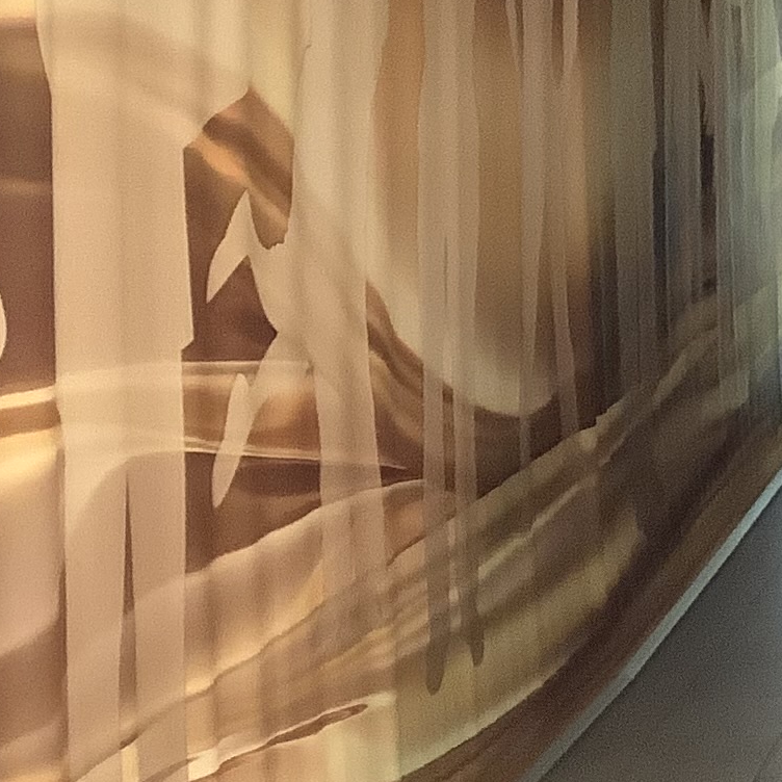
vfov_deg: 14.6
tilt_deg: -5.4
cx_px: 1583
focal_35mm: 119
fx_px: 3041
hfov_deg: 12.7
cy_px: 146
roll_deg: +0.6
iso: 250
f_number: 2.4
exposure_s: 1/50
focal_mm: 3.3
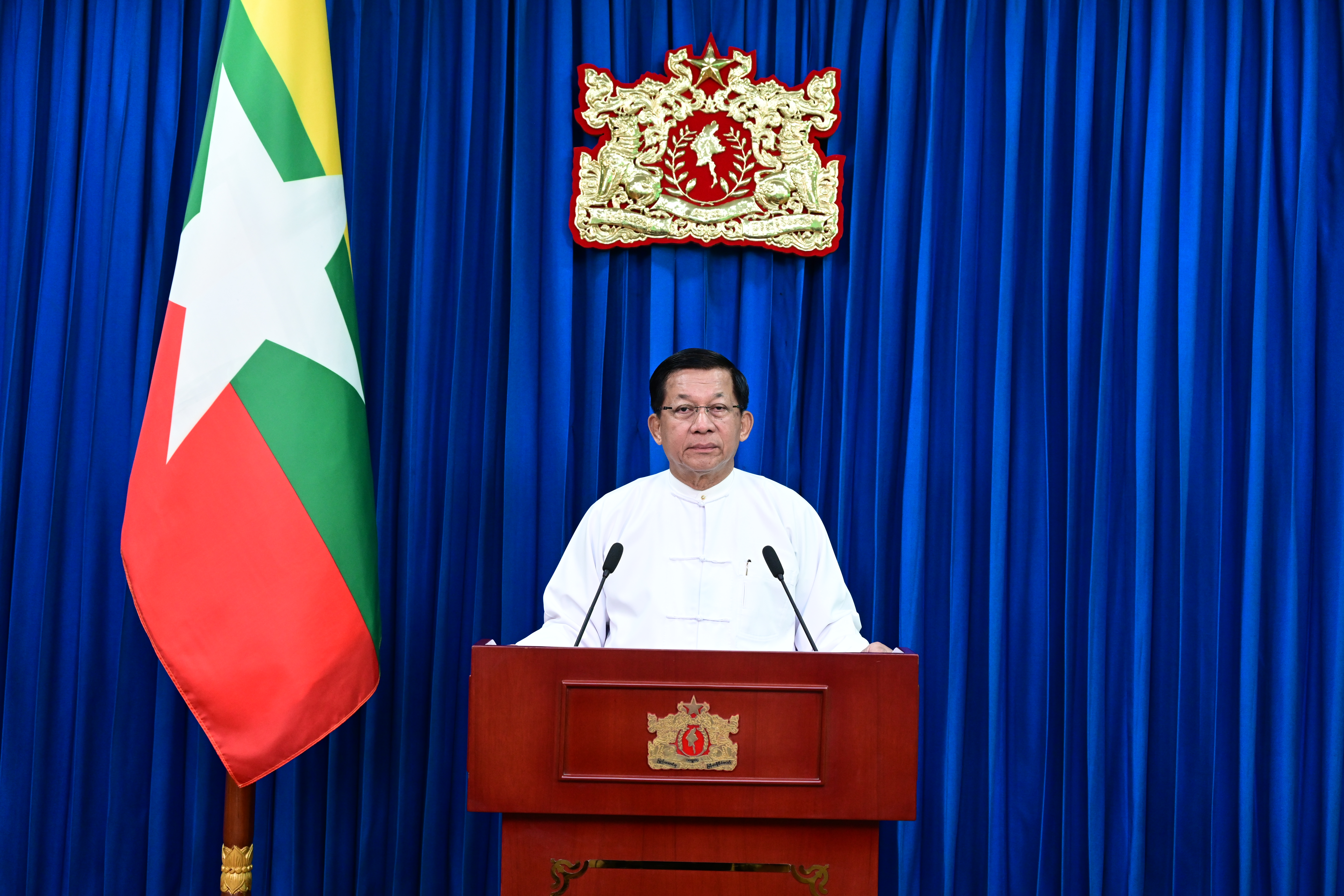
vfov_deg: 30.5
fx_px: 1643
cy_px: 448
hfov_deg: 44.5
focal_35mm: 44
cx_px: 672
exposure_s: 1/60
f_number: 6.3
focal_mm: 44
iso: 2500
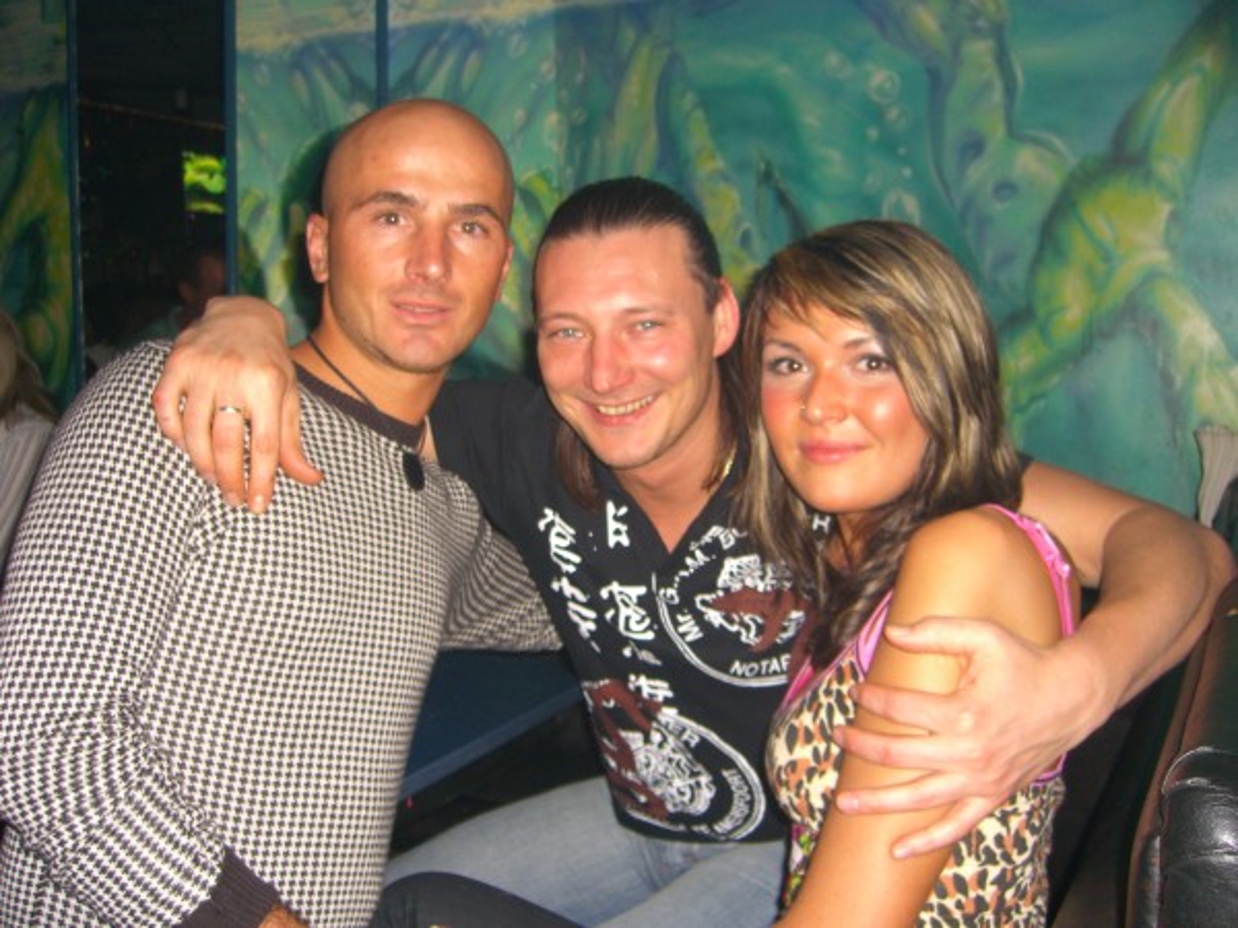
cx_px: 619
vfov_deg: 37.7
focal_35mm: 38
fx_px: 1359
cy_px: 464
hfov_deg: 49.0
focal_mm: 7.9
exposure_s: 1/60
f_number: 2.8
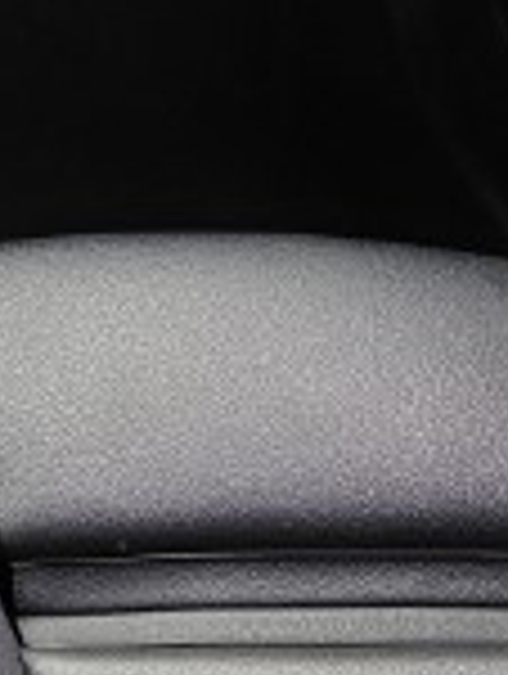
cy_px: -162
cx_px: -521
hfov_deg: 13.0
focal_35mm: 98
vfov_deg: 18.8
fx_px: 1912
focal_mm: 6.3
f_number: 1.7
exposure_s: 1/190
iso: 64
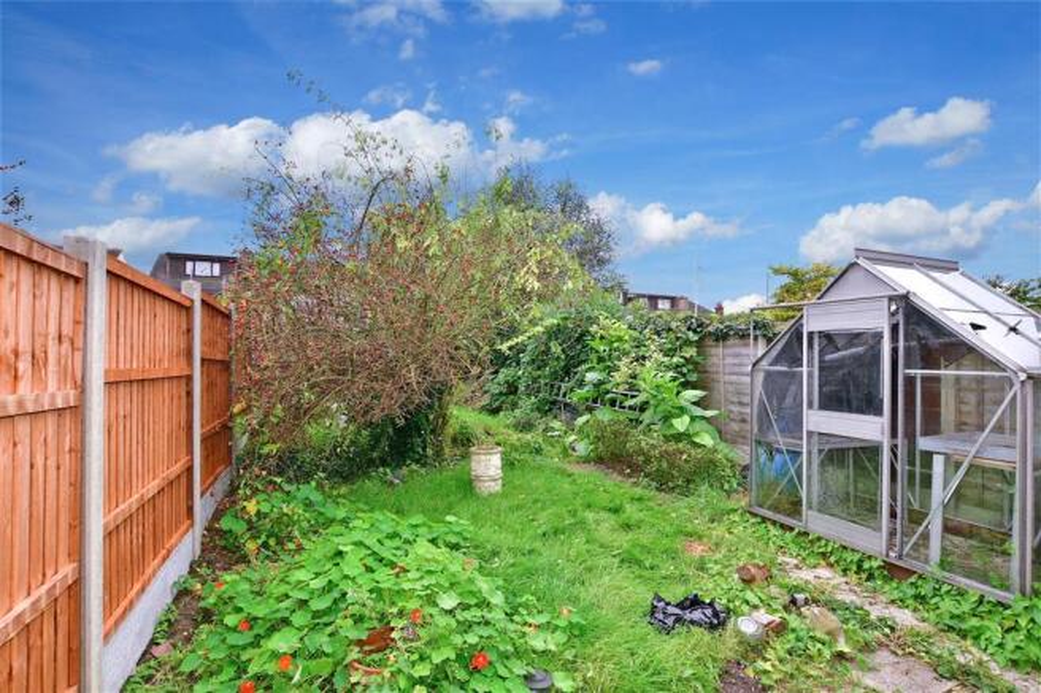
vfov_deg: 77.3
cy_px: 346
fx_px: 434
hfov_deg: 100.4
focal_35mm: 15
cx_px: 520
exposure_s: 1/60
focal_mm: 10
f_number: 7.1
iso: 160
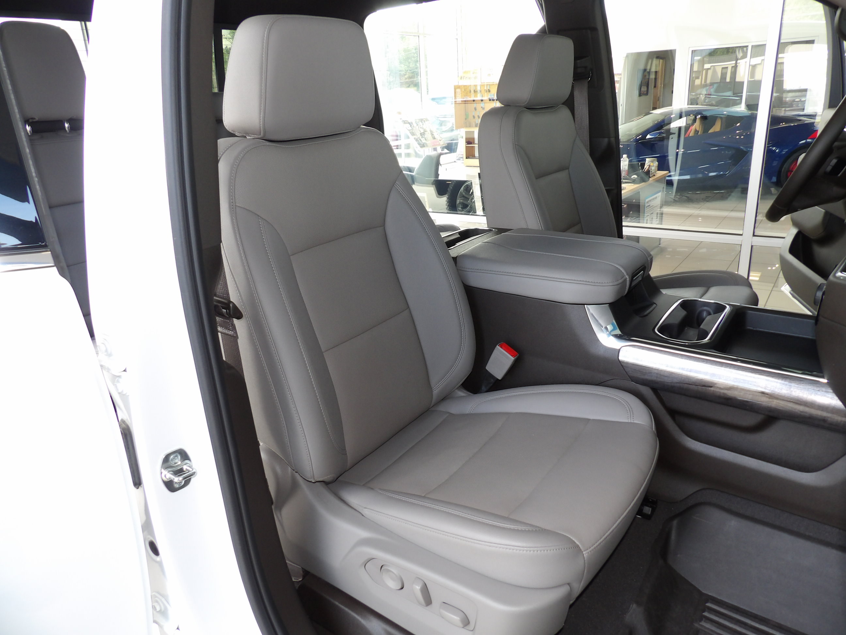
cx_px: 423
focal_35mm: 24
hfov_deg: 71.6
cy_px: 318
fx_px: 587
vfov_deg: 56.8
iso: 112
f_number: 3.2
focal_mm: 4.3
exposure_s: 1/33
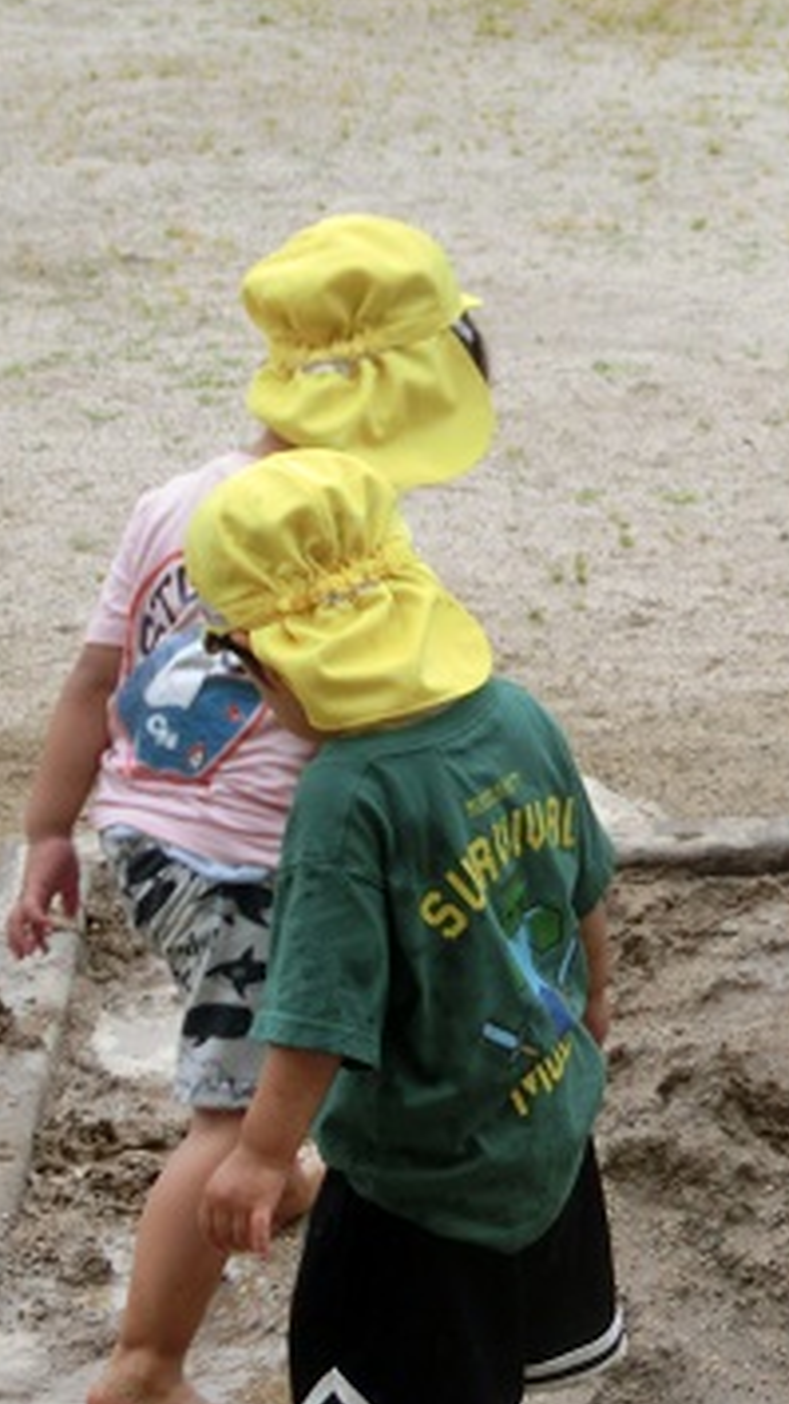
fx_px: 4577
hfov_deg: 9.4
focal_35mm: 123
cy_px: 405
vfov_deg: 17.4
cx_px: 1356
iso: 80
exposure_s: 1/250
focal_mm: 9.16
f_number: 4.3
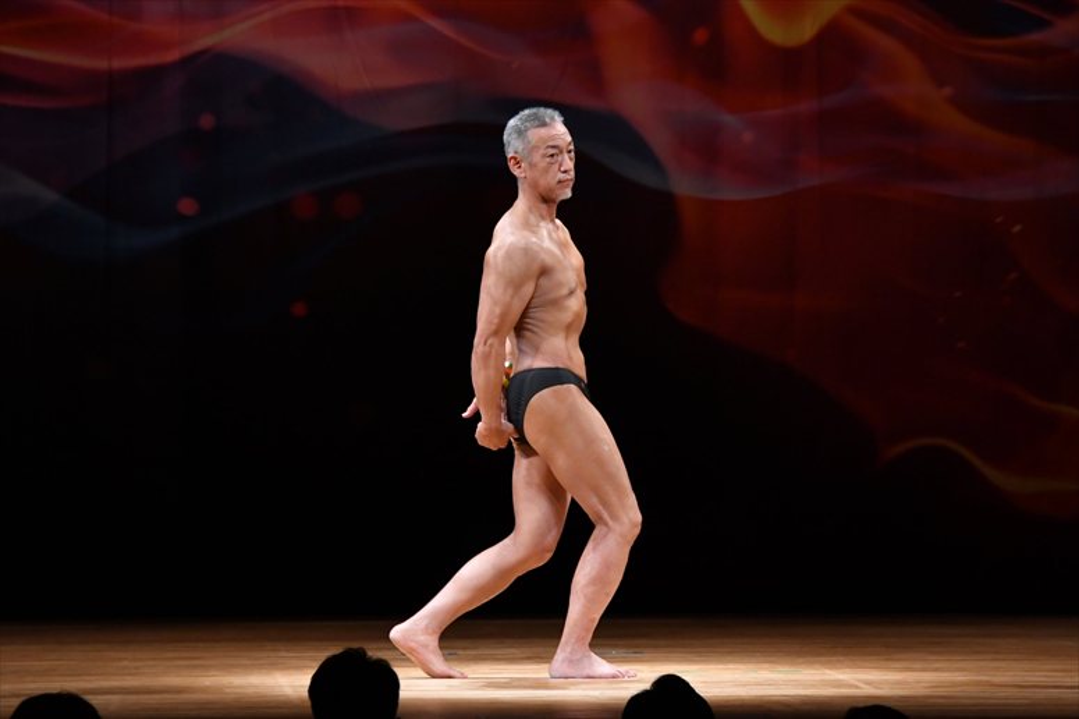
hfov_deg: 9.2
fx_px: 6741
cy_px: 360
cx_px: 540
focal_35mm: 225
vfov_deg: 6.1
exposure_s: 1/400
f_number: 5.6
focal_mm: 150
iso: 3200
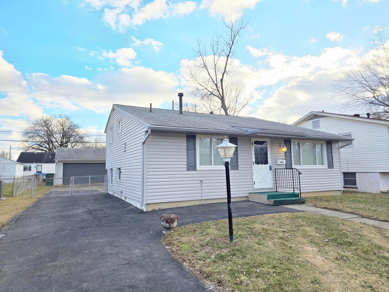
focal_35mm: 23
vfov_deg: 58.9
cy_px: 146
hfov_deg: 73.9
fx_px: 258
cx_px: 194
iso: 12
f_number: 1.7
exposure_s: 1/182
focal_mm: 6.3
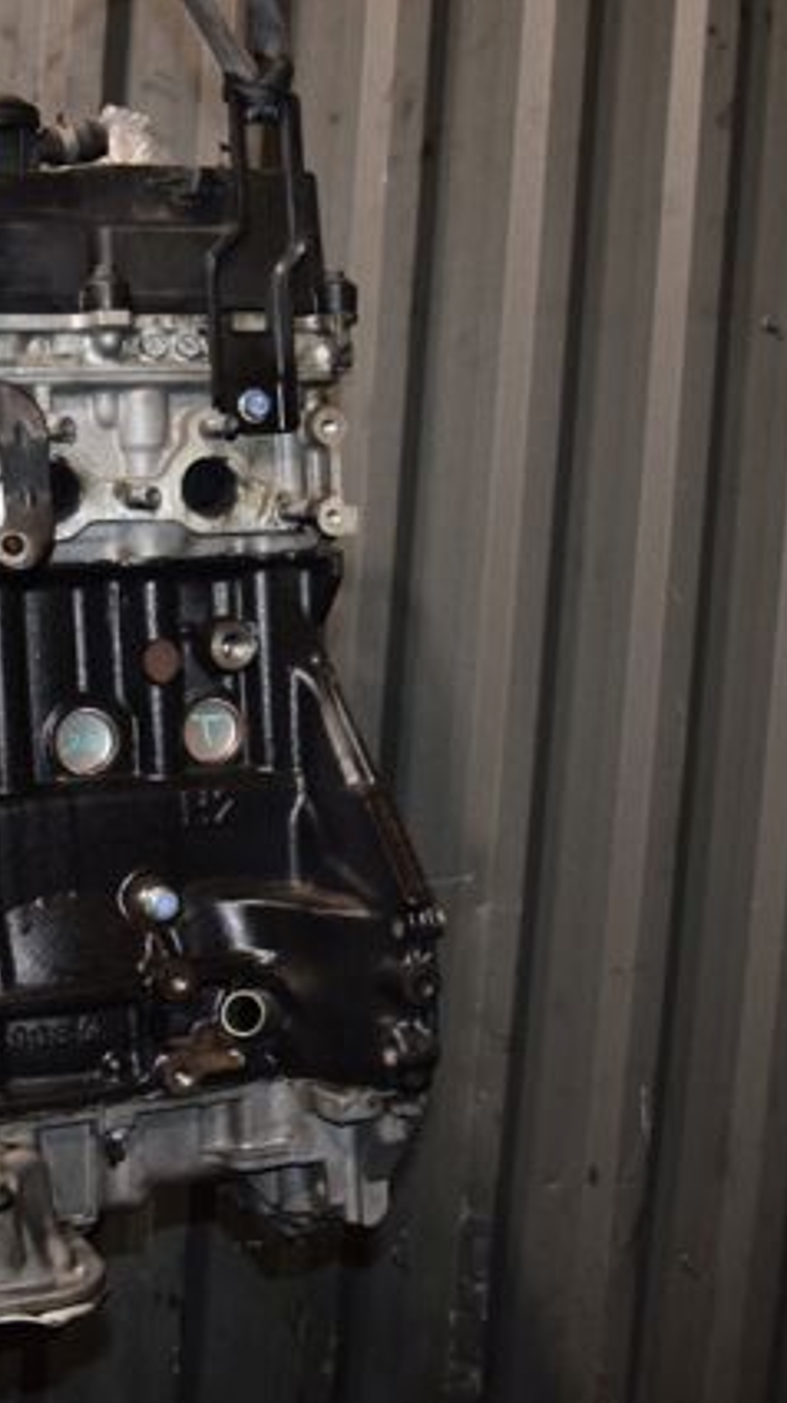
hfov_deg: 23.6
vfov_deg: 41.5
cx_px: 132
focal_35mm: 50
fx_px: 1850
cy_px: 702
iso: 800
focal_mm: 21
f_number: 5
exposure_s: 1/60
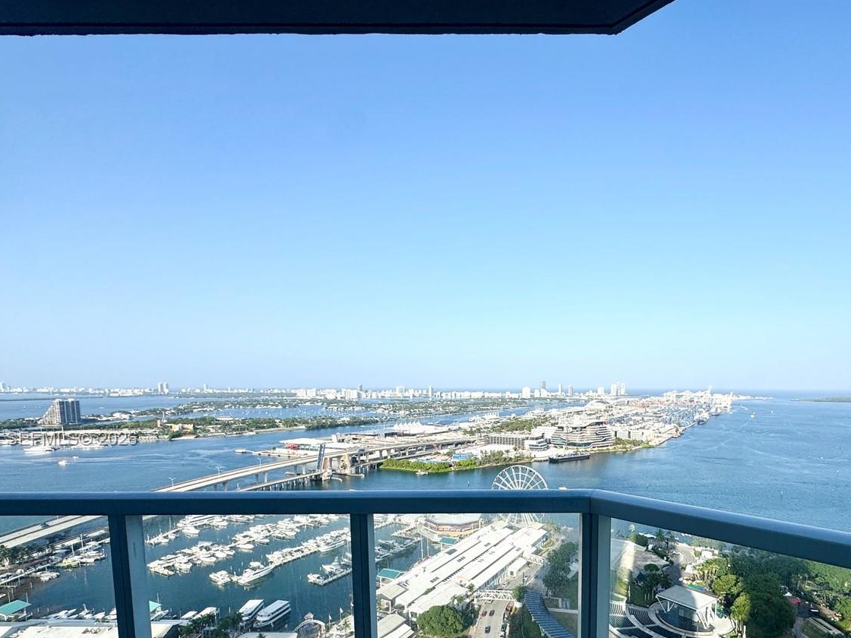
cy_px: 440
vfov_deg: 63.8
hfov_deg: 80.8
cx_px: 508
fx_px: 492
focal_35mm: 20
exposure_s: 1/2273
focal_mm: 2.22
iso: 50
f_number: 2.2
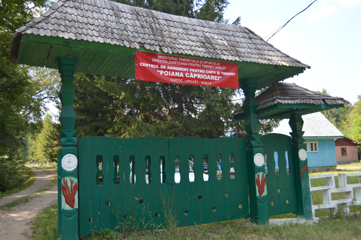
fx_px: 361
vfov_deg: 36.8
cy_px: 120
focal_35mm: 36
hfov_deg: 53.2
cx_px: 180
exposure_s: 1/160
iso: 100
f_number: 4
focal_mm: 24
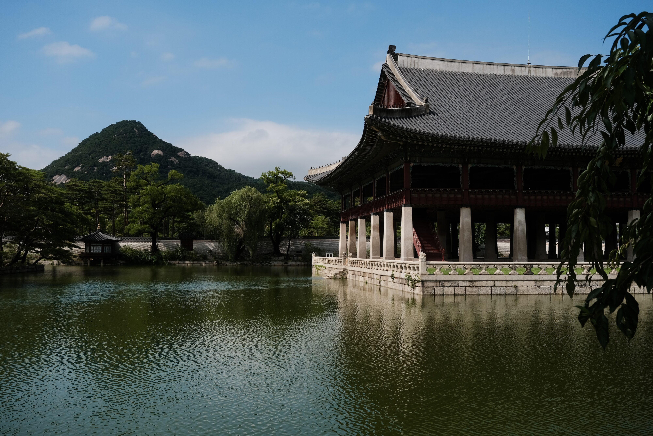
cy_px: 218
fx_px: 635
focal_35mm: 35
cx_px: 326
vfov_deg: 37.9
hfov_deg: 54.4
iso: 320
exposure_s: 1/1600
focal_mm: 23
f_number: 5.6
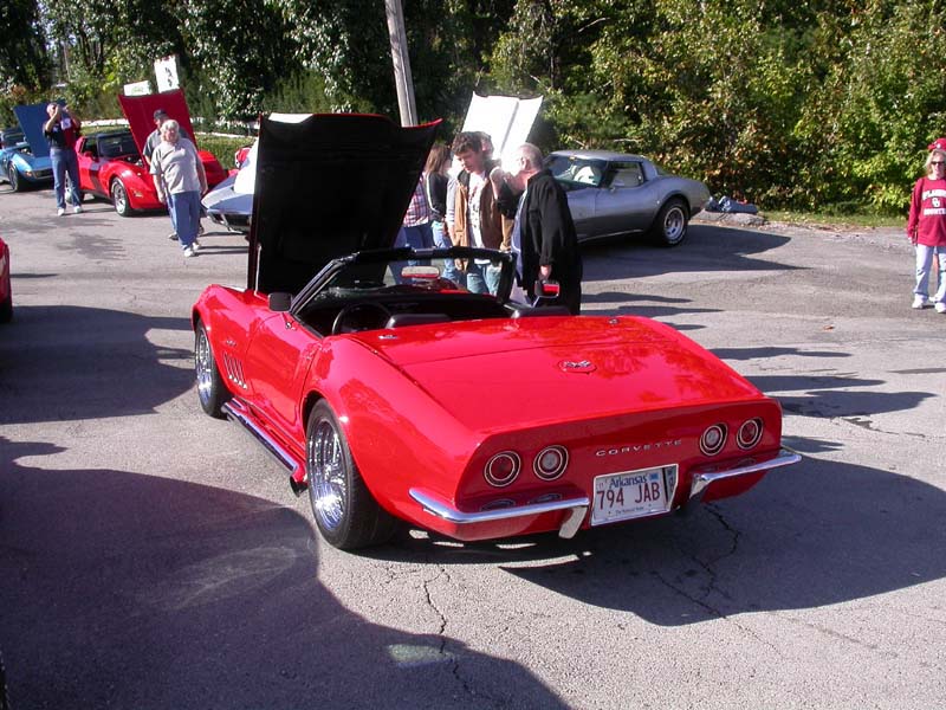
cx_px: 473
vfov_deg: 37.7
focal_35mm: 38
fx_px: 1038
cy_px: 355
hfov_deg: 49.0
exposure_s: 1/252
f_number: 6
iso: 100
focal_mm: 7.85
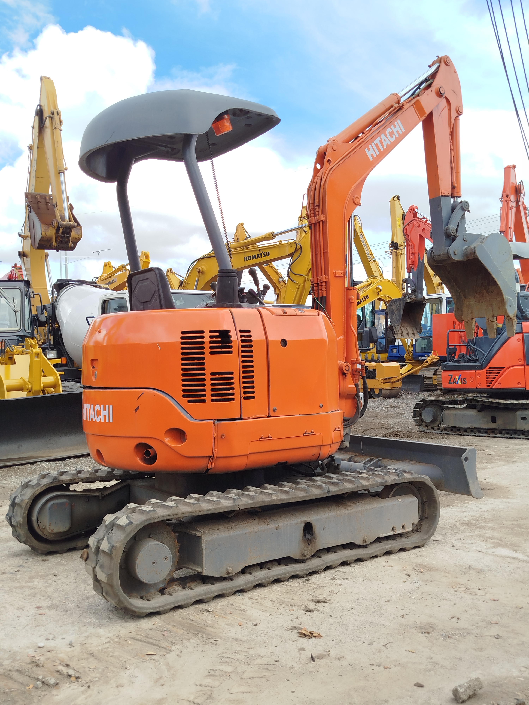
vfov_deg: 55.4
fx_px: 672
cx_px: 264
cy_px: 352
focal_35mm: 33
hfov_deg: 42.9
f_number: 1.7
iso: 50
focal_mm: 5.31
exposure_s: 1/451
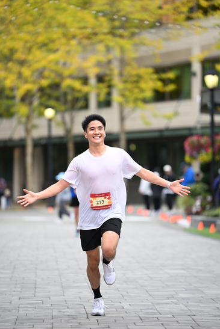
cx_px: 110
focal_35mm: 186
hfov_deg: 7.4
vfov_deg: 11.1
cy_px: 165
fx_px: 1704
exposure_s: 1/2000
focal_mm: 185
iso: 640
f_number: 2.8
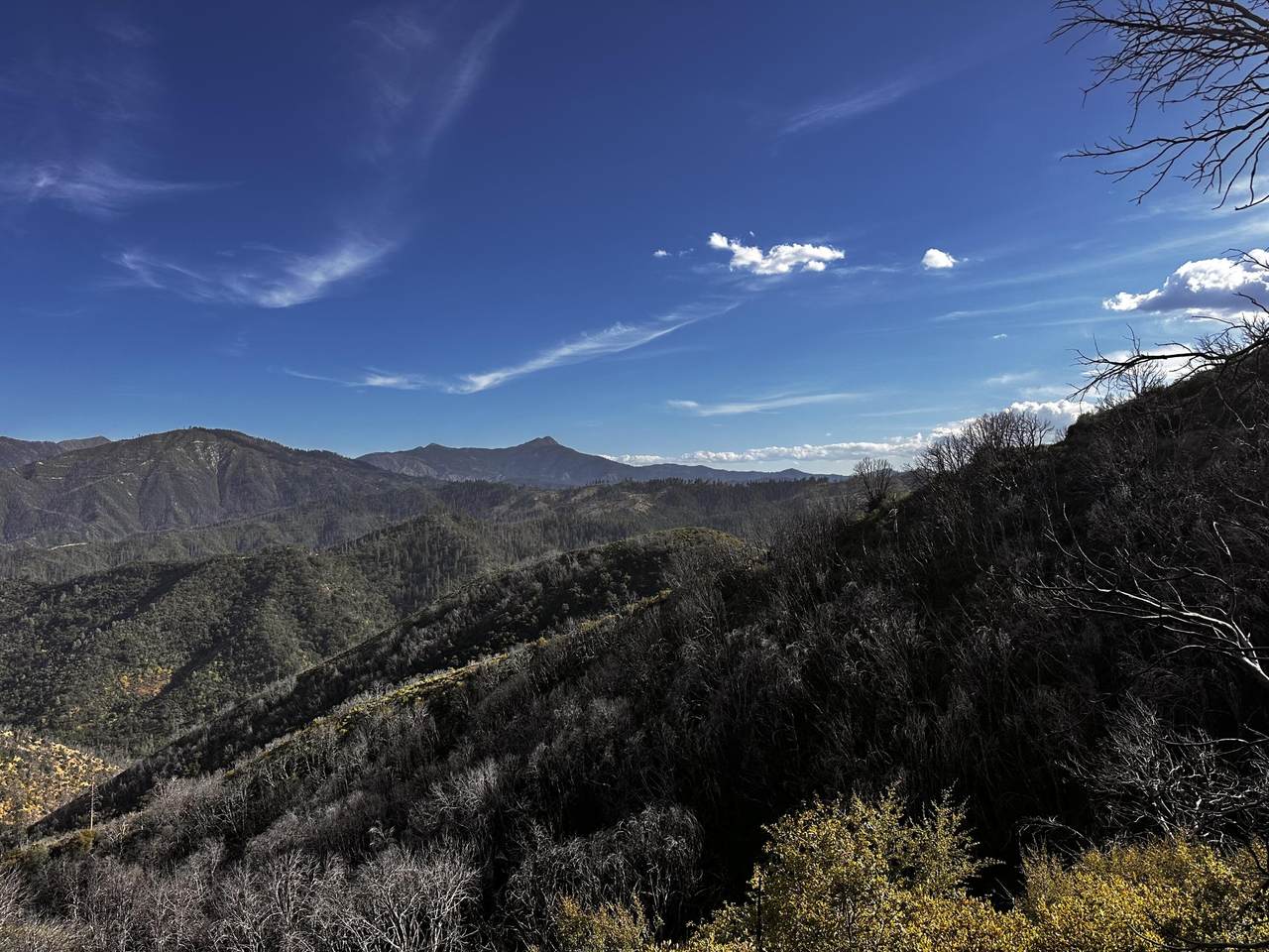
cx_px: 634
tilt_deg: +3.3
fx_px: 880
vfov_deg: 56.8
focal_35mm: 24
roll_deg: -0.5
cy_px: 476
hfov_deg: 71.6
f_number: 1.78
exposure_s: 1/4762
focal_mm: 6.86
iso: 80
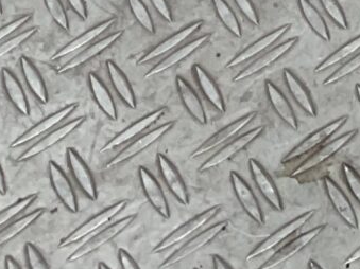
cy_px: -720
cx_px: 924
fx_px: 2277
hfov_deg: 8.2
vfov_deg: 5.9
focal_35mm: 219
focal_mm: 3
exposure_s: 1/190
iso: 16
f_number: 1.8
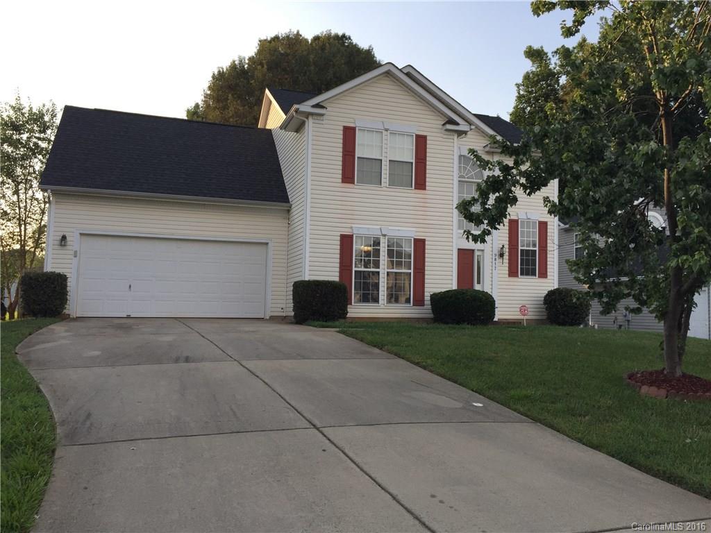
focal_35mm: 29
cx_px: 356
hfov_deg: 61.7
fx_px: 596
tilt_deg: +6.2
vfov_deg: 48.2
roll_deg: -2.5
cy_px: 266
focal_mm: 4.15
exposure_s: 1/465
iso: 32
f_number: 2.2
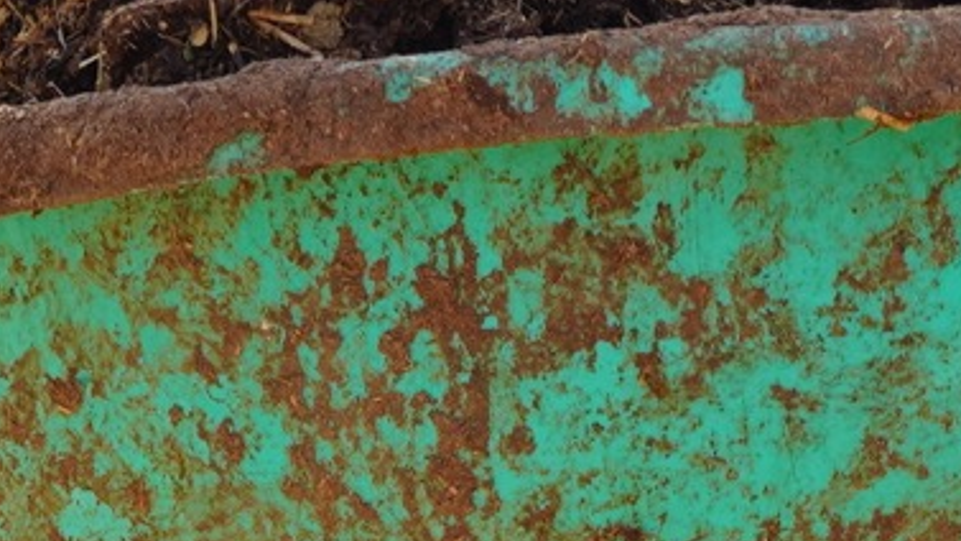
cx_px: 520
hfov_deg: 6.3
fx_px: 8663
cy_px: 1327
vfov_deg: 3.5
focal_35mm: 340
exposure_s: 1/160
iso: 100
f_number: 5.6
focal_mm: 34
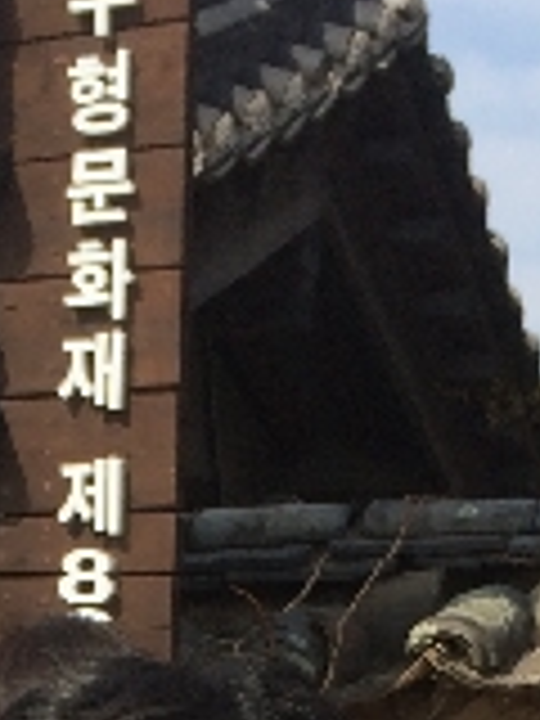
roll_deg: -1.4
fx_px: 2787
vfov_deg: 13.7
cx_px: 74
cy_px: 1143
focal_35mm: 134
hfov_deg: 11.0
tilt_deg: -7.9
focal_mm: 4.15
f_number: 2.2
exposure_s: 1/2053
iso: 32
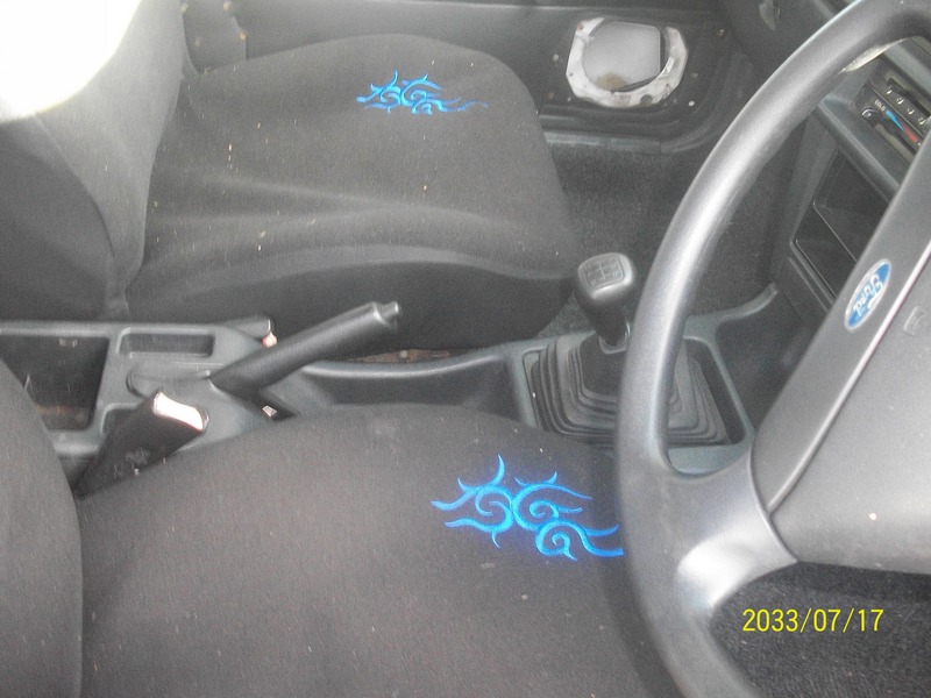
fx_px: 941
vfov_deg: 40.7
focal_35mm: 35
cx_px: 466
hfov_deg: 52.6
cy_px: 349
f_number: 3.1
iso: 400
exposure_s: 1/40
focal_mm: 6.3
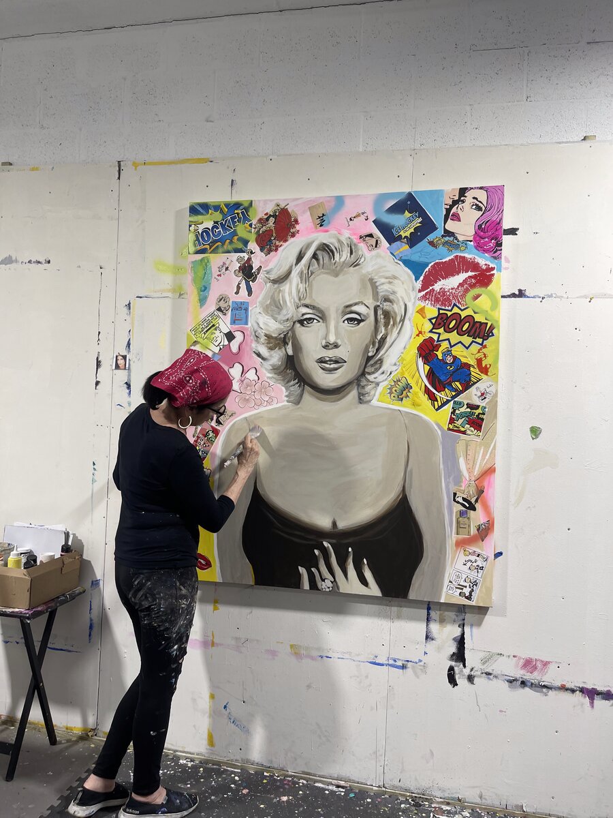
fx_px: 614
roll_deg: -2.6
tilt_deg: -1.6
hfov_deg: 53.1
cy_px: 409
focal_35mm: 26
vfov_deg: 67.3
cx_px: 306
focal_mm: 5.1
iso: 50
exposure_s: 1/120
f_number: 1.6
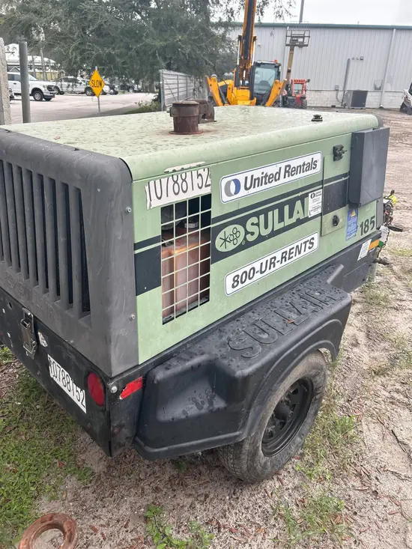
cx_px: 206
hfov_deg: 53.1
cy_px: 274
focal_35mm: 26
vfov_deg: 67.3
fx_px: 412
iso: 50
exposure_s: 1/404
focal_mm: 5.7
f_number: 1.5
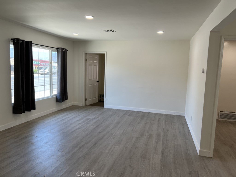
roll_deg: -1.4
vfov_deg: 53.1
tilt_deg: -5.2
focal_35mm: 26
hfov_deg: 67.3
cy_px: 88
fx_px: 177
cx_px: 118
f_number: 1.5
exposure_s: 1/163
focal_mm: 5.7
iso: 50
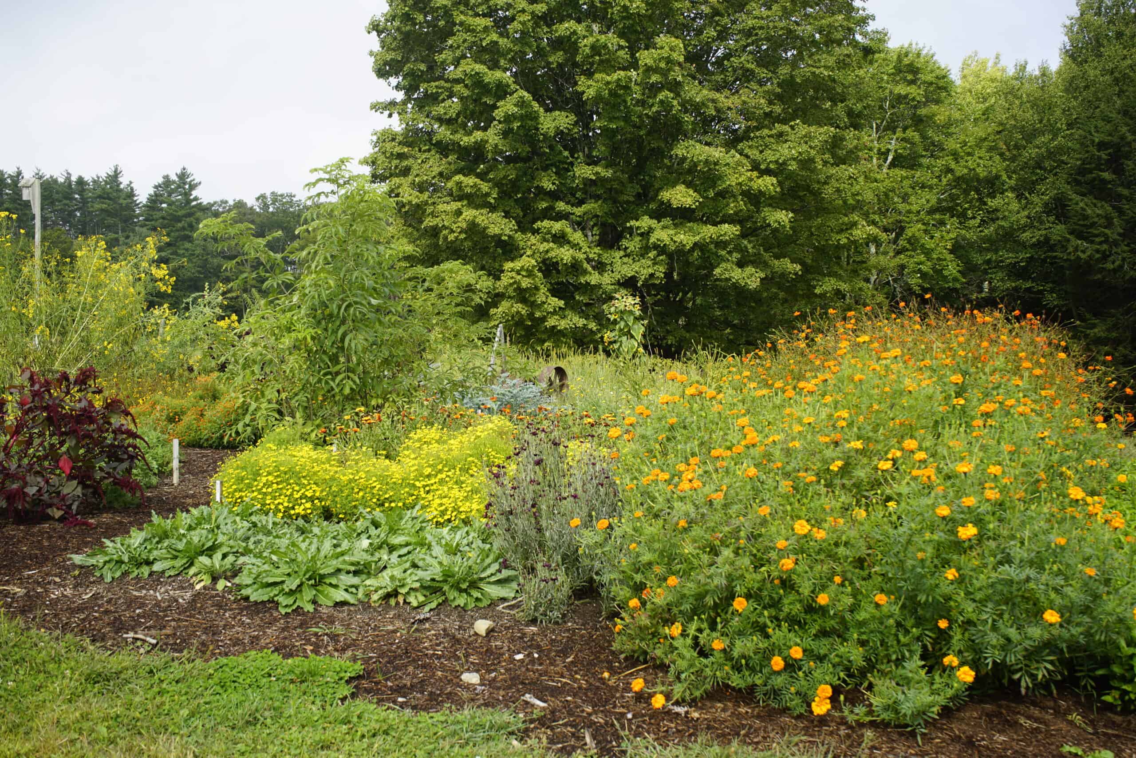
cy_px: 379
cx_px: 568
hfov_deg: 46.4
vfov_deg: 31.9
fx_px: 1325
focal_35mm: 42
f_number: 9
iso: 100
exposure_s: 1/100
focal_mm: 42
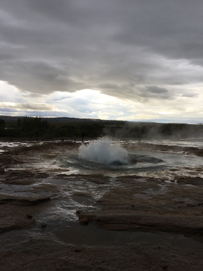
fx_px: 227
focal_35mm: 29
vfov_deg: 61.7
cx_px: 102
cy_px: 136
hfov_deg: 48.2
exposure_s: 1/591
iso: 25
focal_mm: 4.15
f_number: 2.2
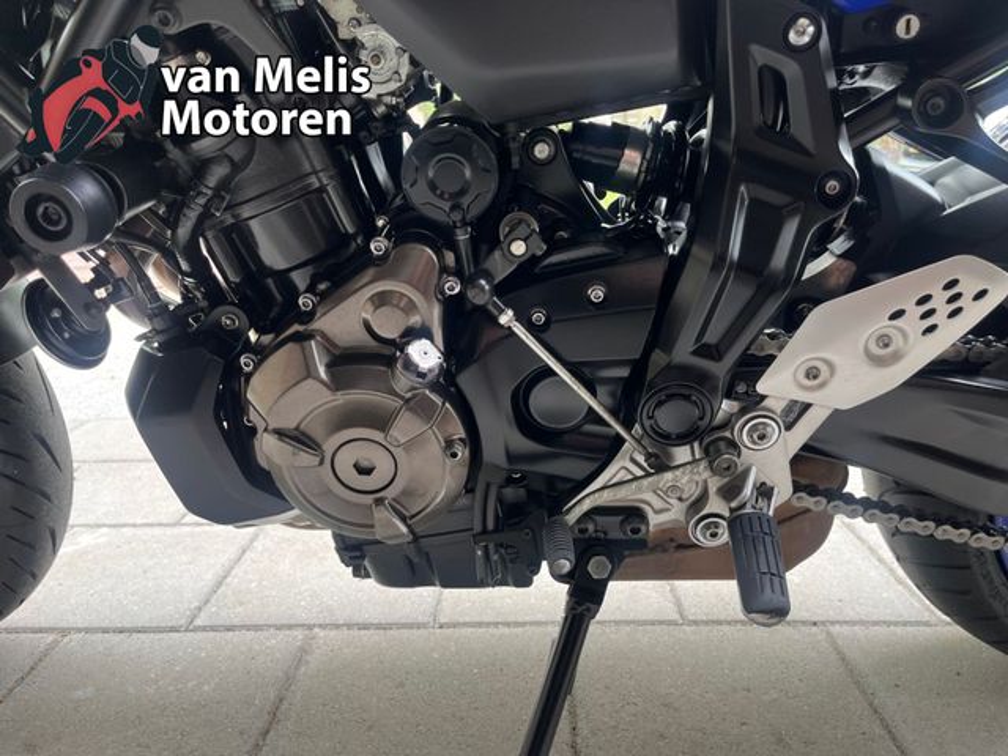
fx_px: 757
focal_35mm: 26
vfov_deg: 53.1
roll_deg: +1.9
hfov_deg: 67.3
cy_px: 378
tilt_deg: -15.9
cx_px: 504
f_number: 1.6
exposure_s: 1/121
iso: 100
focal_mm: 5.1
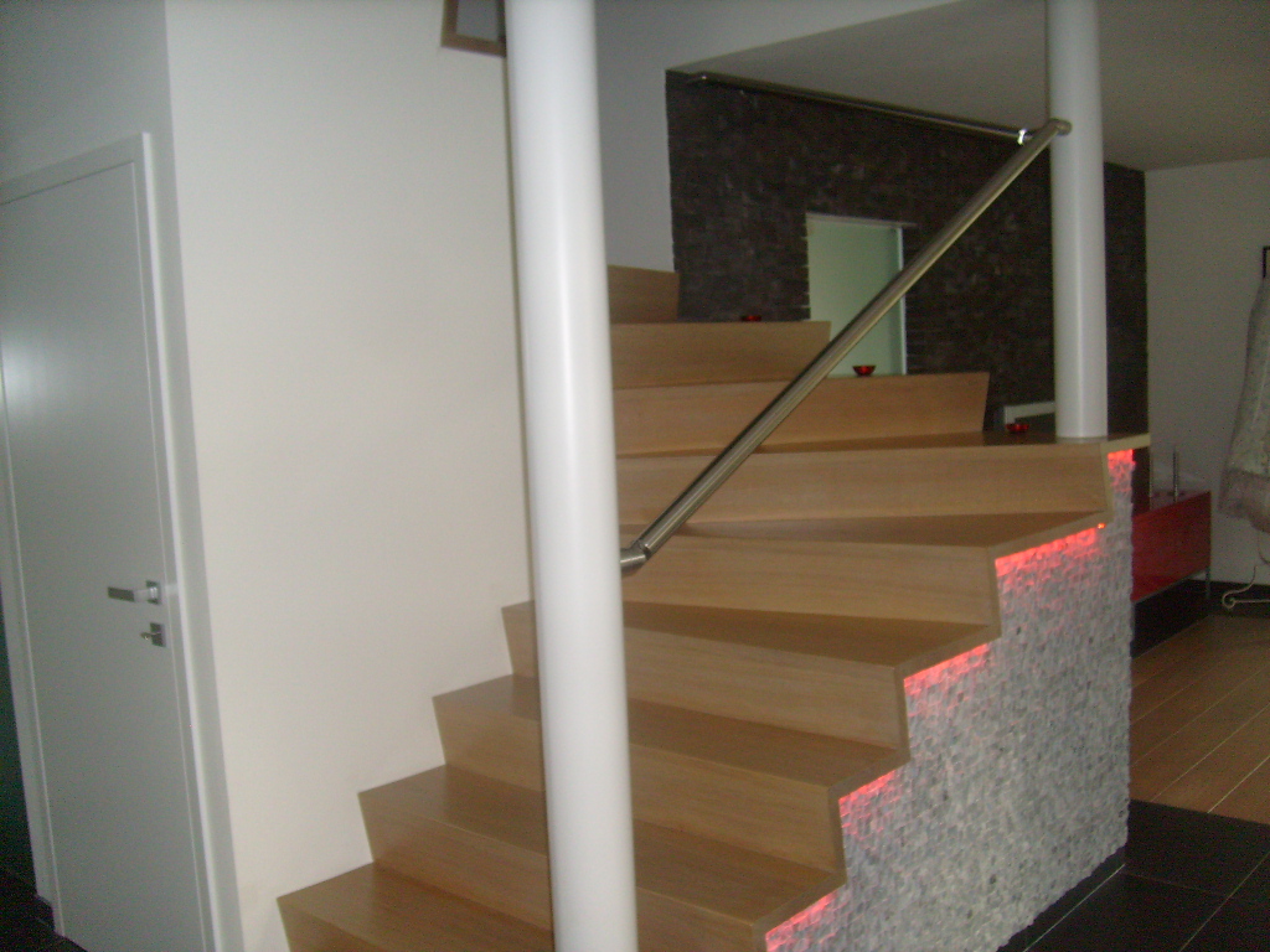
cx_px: 635
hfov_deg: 52.6
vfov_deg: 40.7
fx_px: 1284
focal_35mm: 35
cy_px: 476
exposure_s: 1/45
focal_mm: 5.8
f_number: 2.8
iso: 100
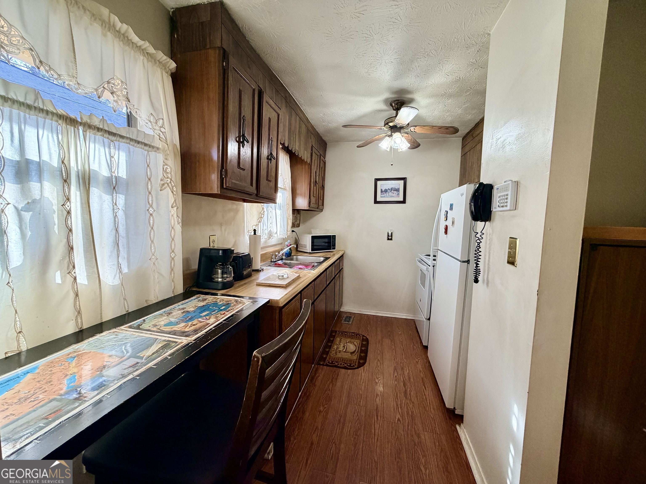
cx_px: 323
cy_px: 242
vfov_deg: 85.7
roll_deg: -0.8
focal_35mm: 14
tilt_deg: -4.1
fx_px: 261
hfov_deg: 102.1
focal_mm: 2.22
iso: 200
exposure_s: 1/120
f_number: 2.2
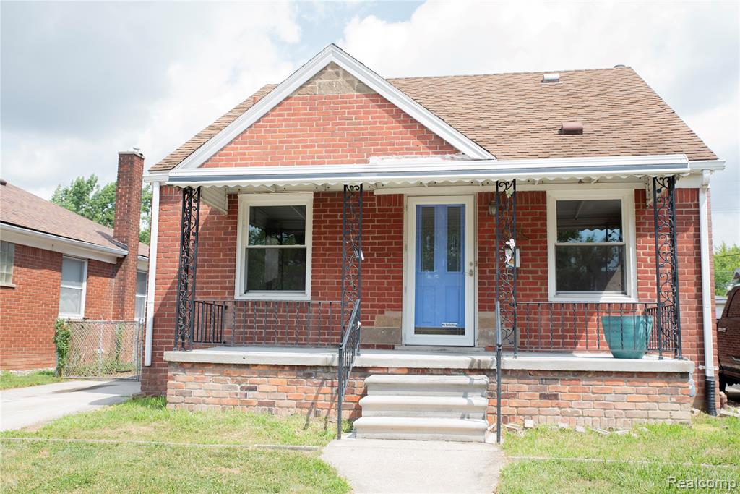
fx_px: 719
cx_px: 370
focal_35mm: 35
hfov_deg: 54.4
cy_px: 247
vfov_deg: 37.9
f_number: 5.6
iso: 400
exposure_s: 1/640
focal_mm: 35
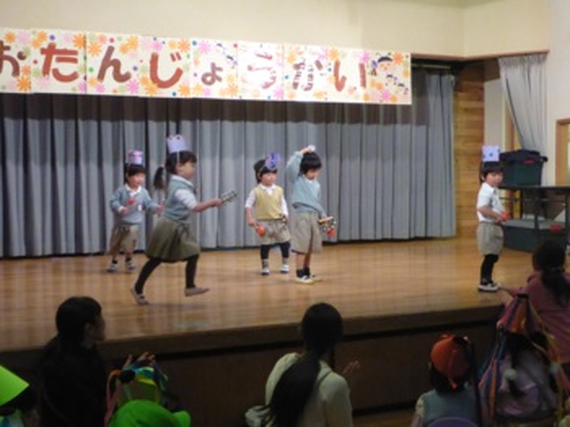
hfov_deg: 38.9
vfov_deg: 29.6
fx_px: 806
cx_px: 285
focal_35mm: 49
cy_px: 214
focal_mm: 8.4
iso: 1600
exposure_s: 1/100
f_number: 4.5
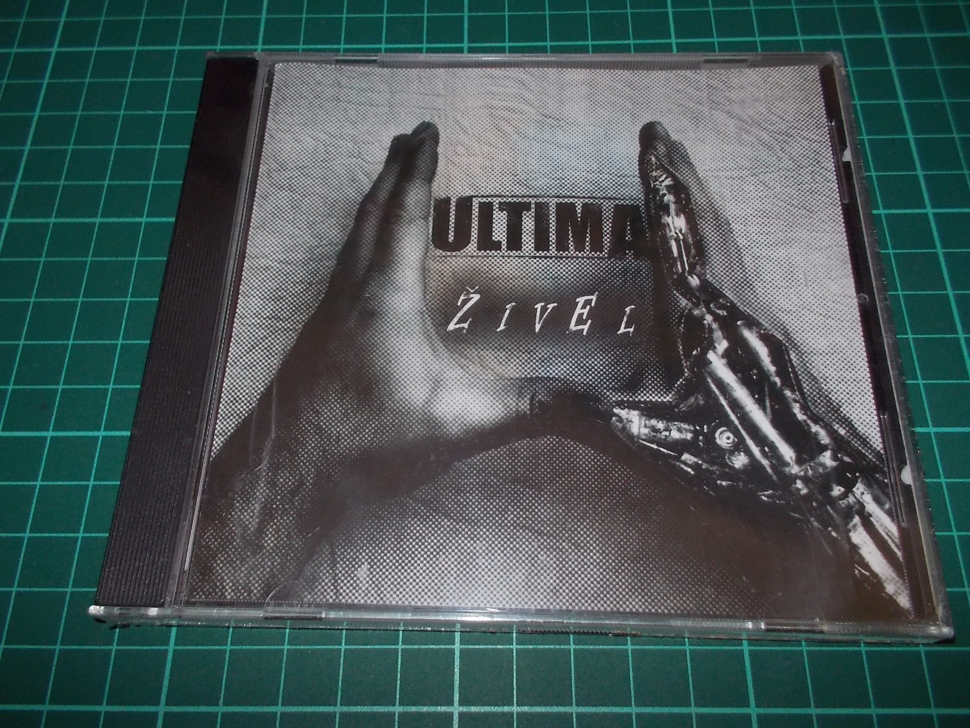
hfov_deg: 61.7
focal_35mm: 29
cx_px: 485
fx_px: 813
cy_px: 364
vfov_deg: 48.2
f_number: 3.3
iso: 200
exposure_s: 1/30
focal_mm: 4.1
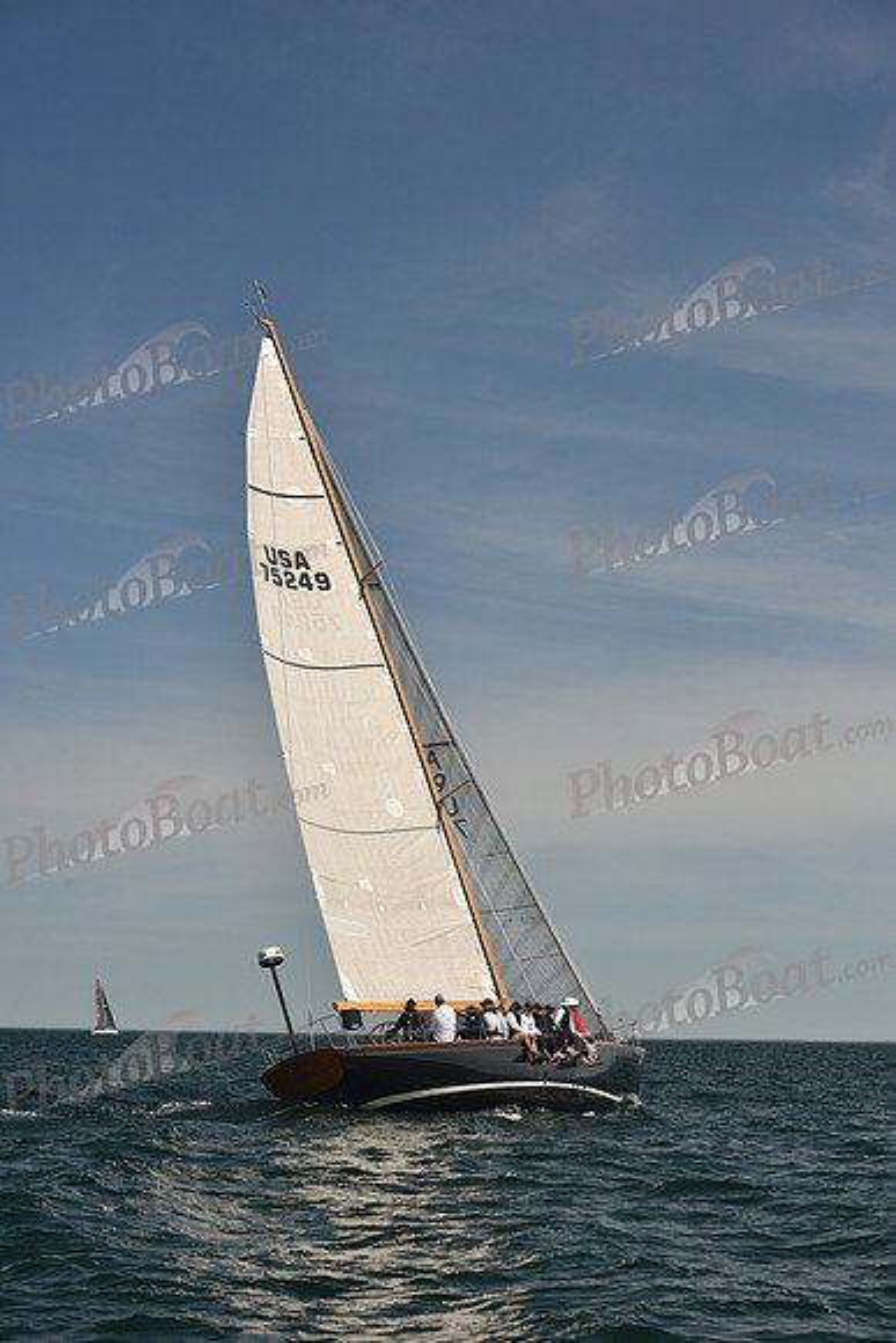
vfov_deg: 28.8
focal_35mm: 70
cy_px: 672
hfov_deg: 19.5
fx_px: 2612
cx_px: 448
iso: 250
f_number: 8
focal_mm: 70
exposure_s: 1/640
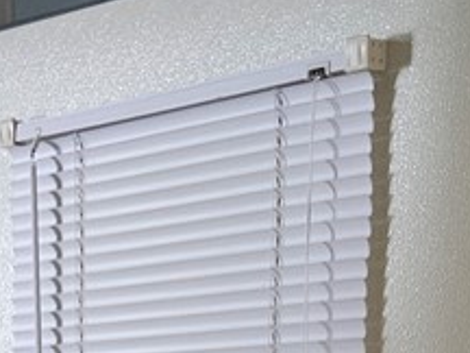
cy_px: 756
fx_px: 1480
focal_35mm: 109
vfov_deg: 11.8
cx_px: -4
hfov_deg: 17.6
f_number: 1.8
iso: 640
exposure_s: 1/60
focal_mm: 5.4
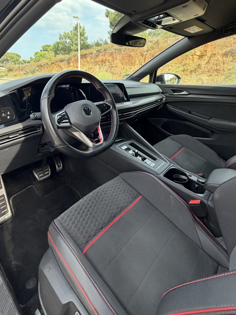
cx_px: 101
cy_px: 98
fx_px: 182
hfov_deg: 65.6
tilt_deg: -10.3
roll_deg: -1.2
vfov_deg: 78.3
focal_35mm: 20
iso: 64
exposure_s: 1/219
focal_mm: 2.22
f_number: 2.2
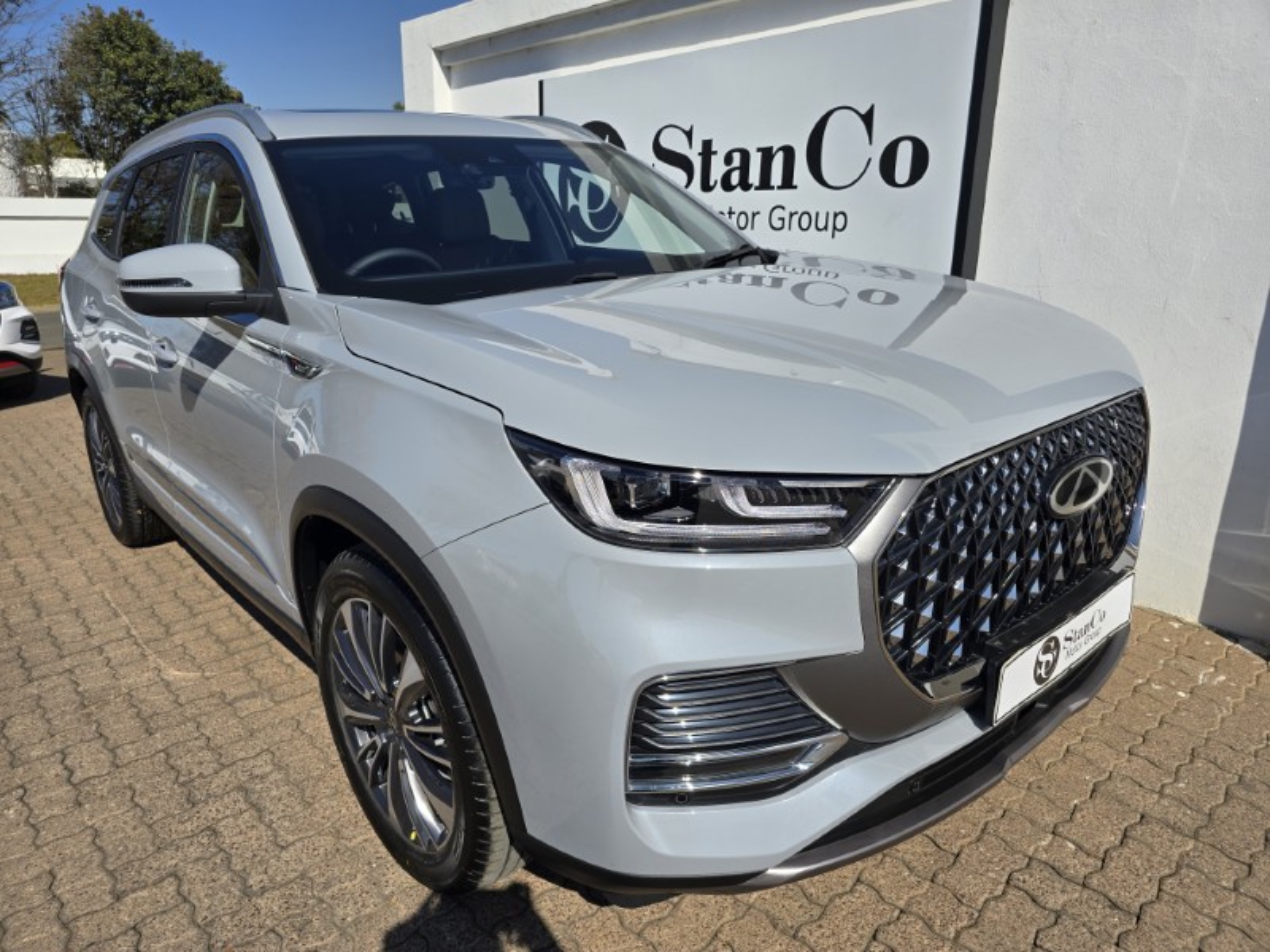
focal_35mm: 23
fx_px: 844
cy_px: 476
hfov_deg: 73.9
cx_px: 635
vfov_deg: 58.9
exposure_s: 1/1170
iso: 12
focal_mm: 6.3
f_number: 1.7
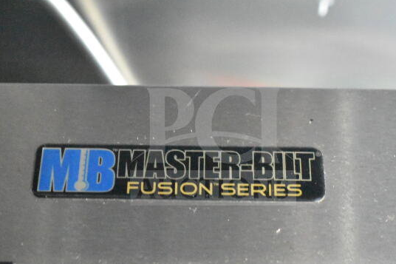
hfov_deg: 24.8
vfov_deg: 16.6
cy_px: 147
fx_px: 902
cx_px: 213
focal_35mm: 82
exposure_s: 1/25
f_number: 5.3
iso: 25600
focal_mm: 48
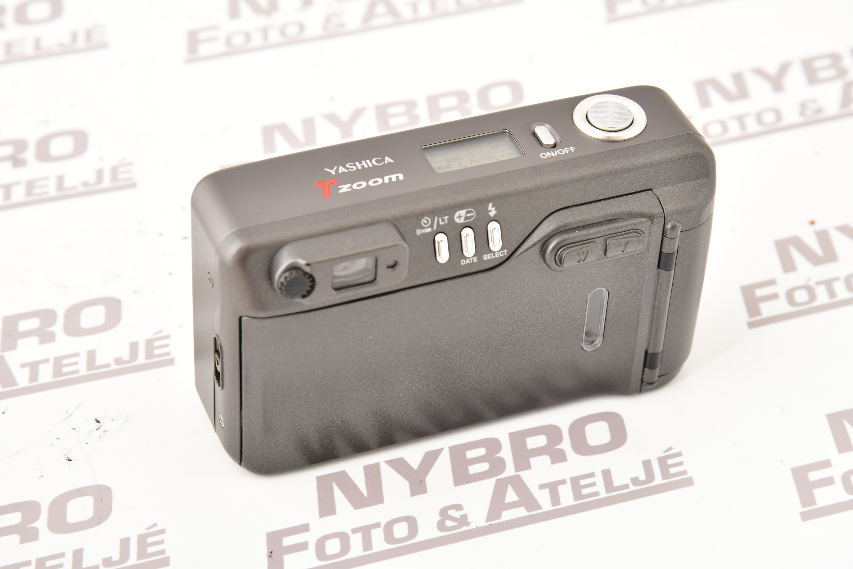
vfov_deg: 11.4
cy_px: 284
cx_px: 426
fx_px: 2843
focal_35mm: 120
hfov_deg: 17.1
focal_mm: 120
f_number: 11
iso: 1600
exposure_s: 1/160
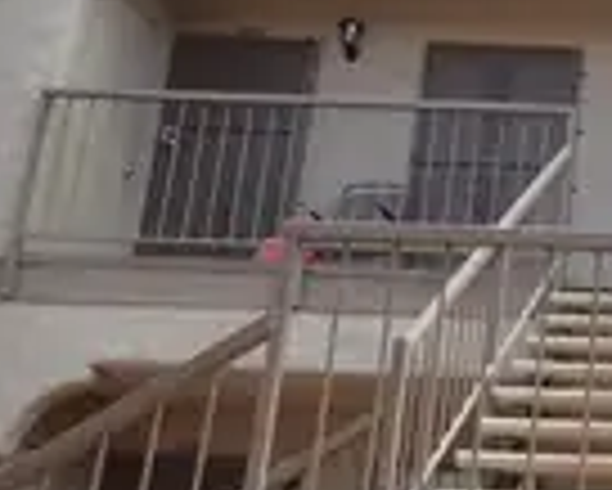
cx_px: 770
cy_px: 310
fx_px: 1196
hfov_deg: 25.3
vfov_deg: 23.1
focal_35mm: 66
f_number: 5.6
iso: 100
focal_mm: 16
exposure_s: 1/125
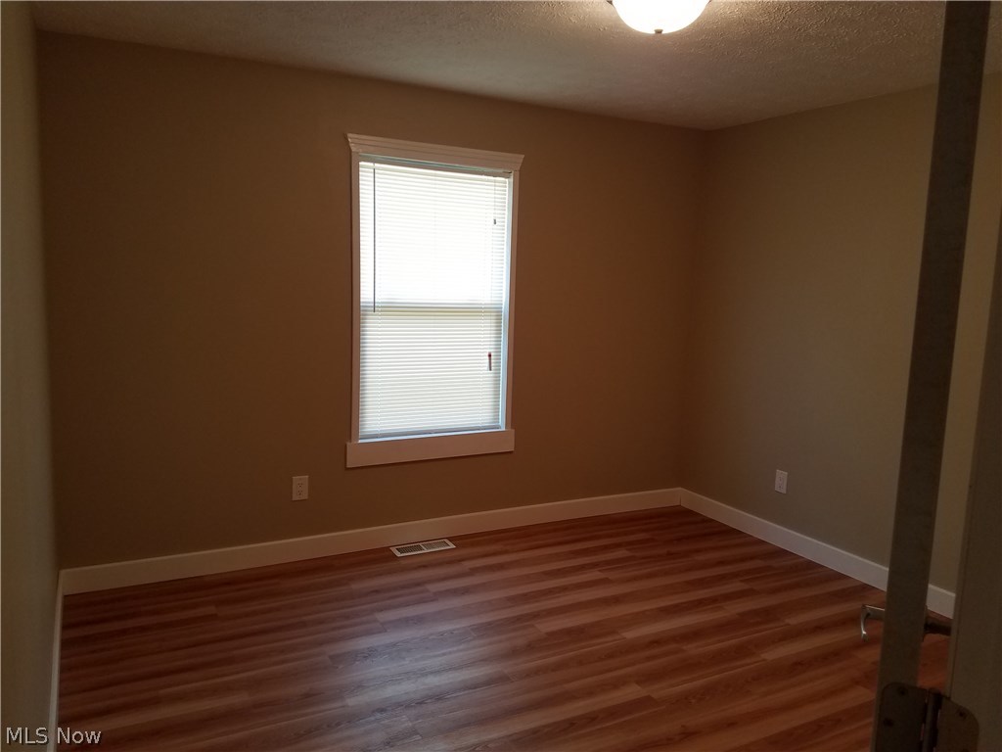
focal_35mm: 26
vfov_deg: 53.1
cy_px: 376
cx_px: 501
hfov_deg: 67.3
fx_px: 753
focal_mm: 4.2
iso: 64
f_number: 1.7
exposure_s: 1/60
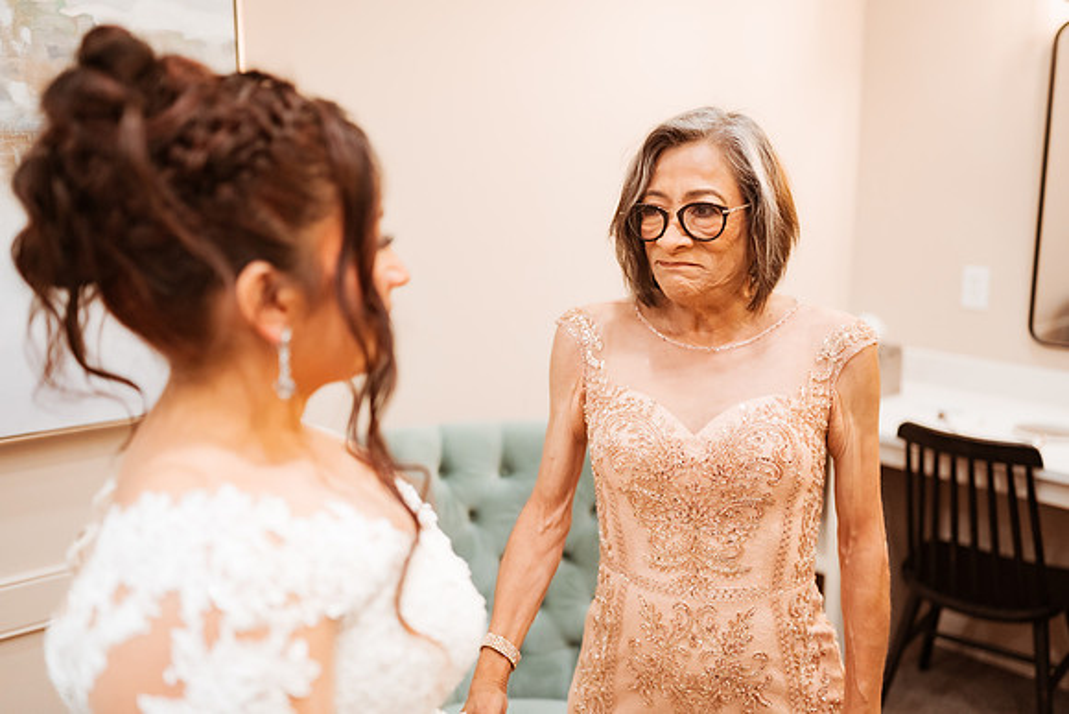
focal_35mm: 35
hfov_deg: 54.4
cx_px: 534
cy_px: 357
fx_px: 1039
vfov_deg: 37.9
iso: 1250
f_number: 1.8
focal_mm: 35
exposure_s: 1/500
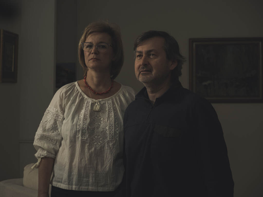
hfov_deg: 27.8
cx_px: 132
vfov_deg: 21.0
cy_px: 98
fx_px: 532
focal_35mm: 70
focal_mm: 90
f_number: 6.3
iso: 400
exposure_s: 1/800
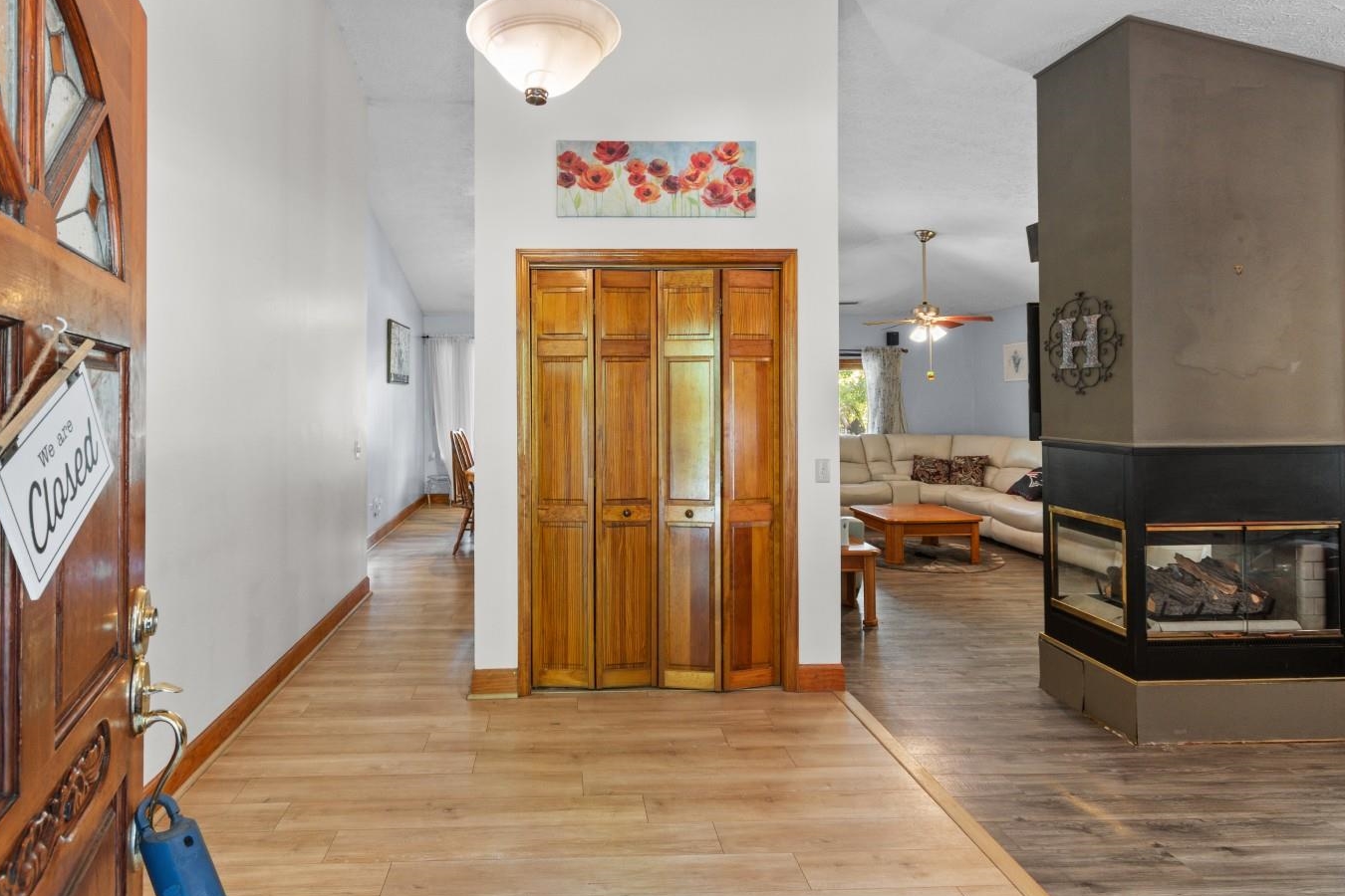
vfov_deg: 67.1
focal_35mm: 18
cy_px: 387
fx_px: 672
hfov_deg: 89.4
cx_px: 574
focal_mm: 10
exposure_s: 1/2
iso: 100
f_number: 4.5
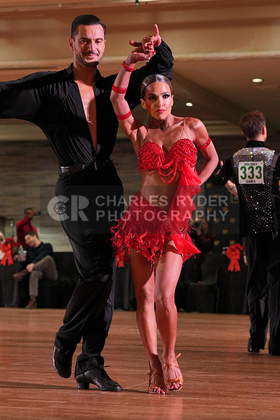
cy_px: 210
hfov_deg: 13.0
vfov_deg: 19.5
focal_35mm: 105
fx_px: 1224
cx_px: 140
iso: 2000
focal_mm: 70
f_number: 4
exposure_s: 1/500
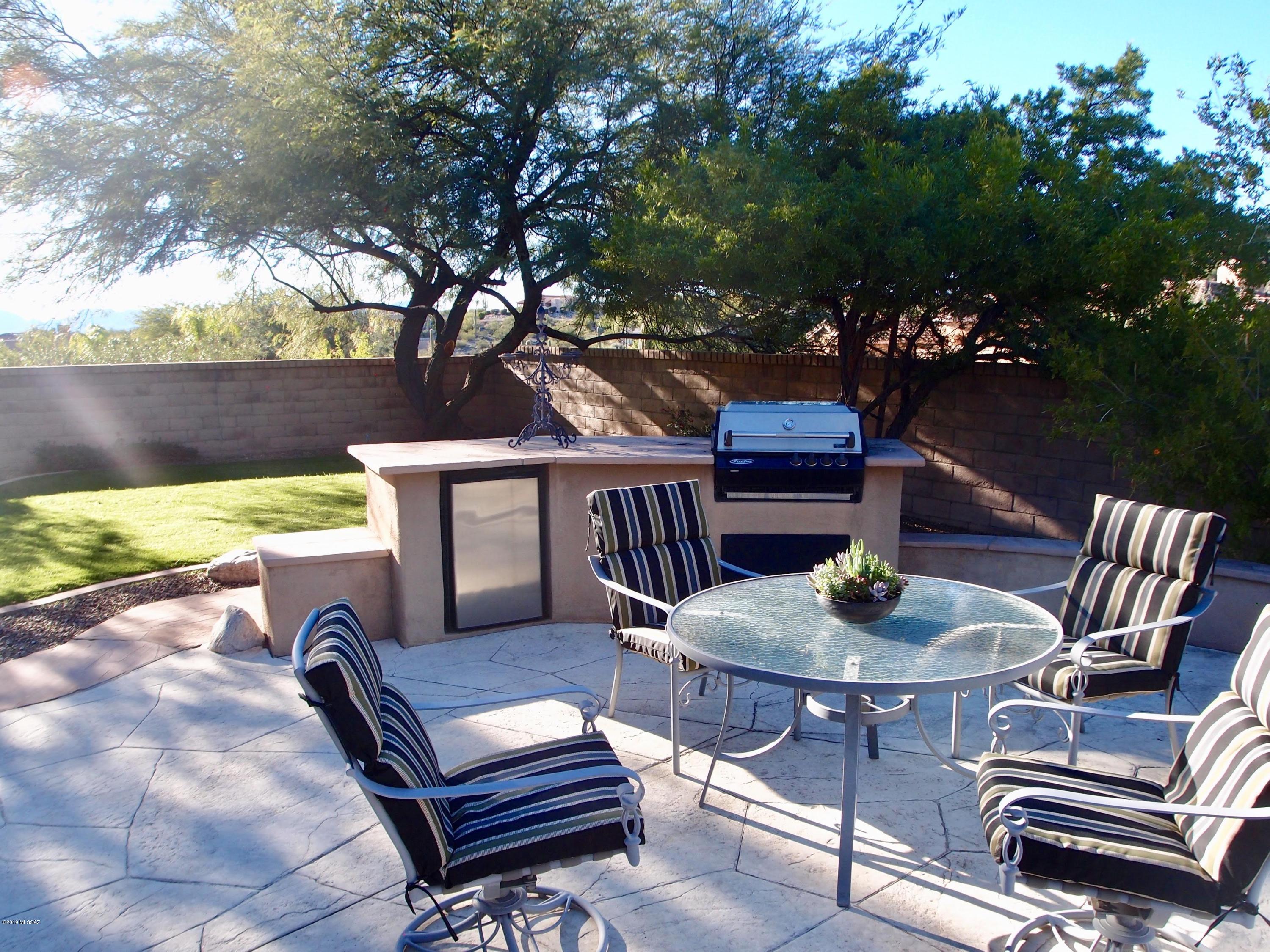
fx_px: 1027
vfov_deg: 49.7
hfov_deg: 63.4
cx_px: 635
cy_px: 476
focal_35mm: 28
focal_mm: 6
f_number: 2.8
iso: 100
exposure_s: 1/400
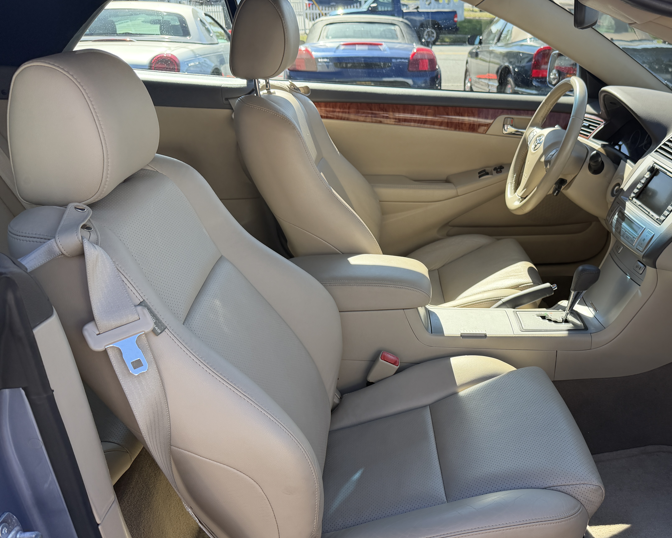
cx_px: 442
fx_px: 617
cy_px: 323
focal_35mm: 31
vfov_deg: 46.8
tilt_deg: -26.4
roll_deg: +0.1
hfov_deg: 56.1
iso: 100
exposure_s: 1/979
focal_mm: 6.76
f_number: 1.78
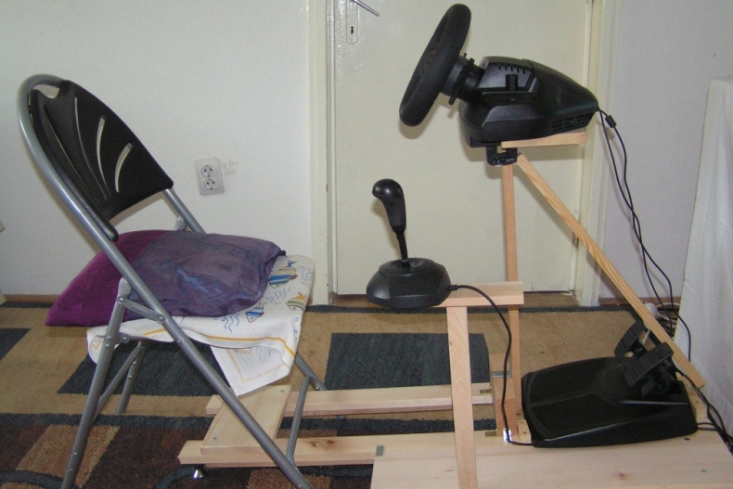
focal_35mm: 40
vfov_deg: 33.4
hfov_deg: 48.5
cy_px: 218
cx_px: 366
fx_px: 815
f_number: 2.8
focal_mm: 6.3
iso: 200
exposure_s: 1/40
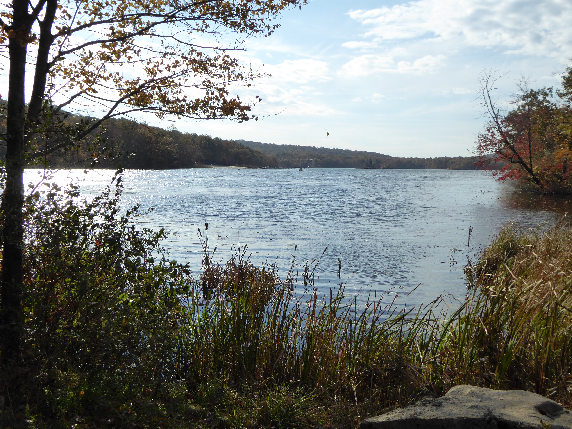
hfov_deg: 54.0
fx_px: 562
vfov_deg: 41.8
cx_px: 286
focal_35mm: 34
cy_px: 214
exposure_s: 1/1600
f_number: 3.6
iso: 160
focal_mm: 5.8
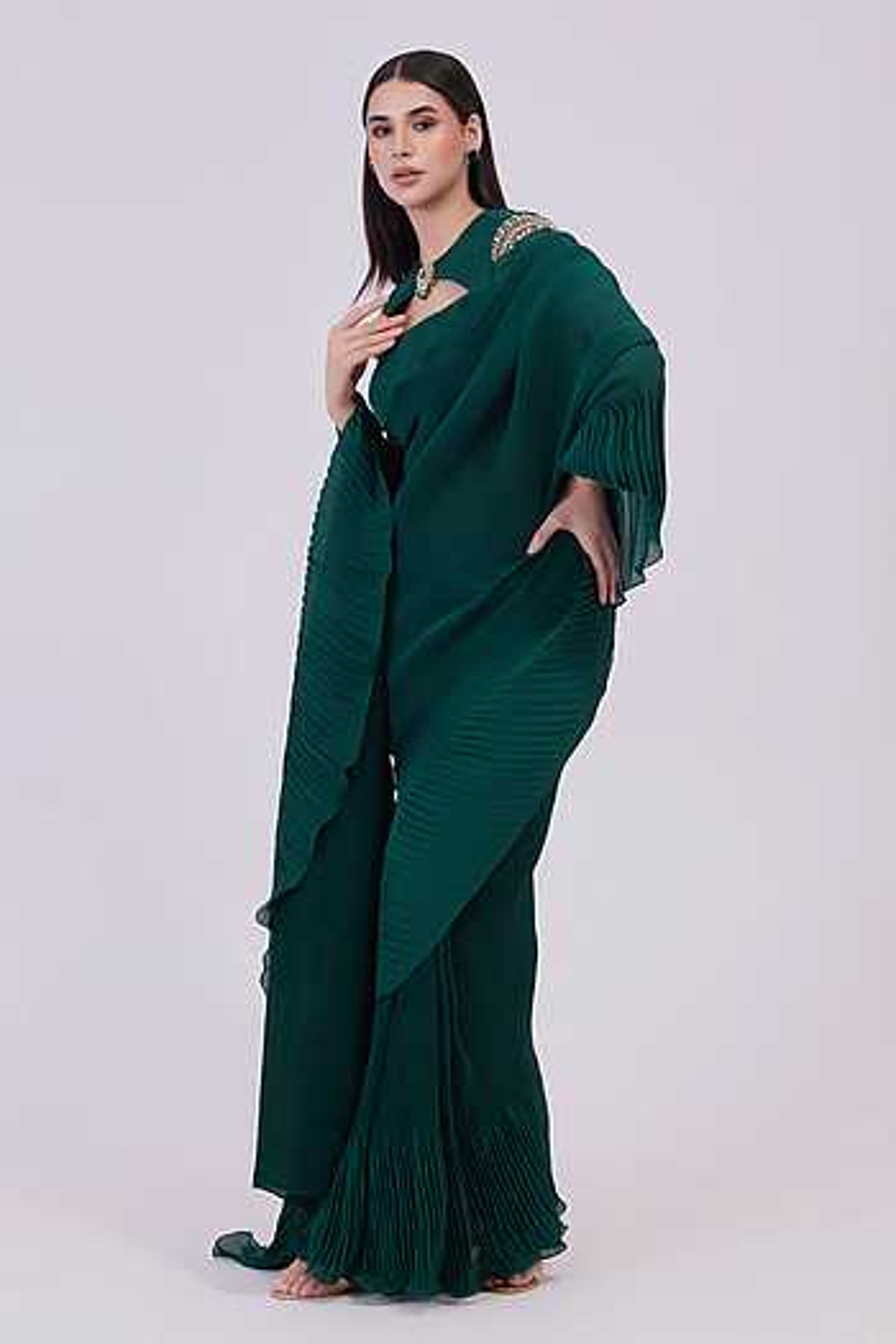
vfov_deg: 26.0
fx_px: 2912
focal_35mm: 78
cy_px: 672
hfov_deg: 17.5
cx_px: 448
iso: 250
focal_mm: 78
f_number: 9
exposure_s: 1/125
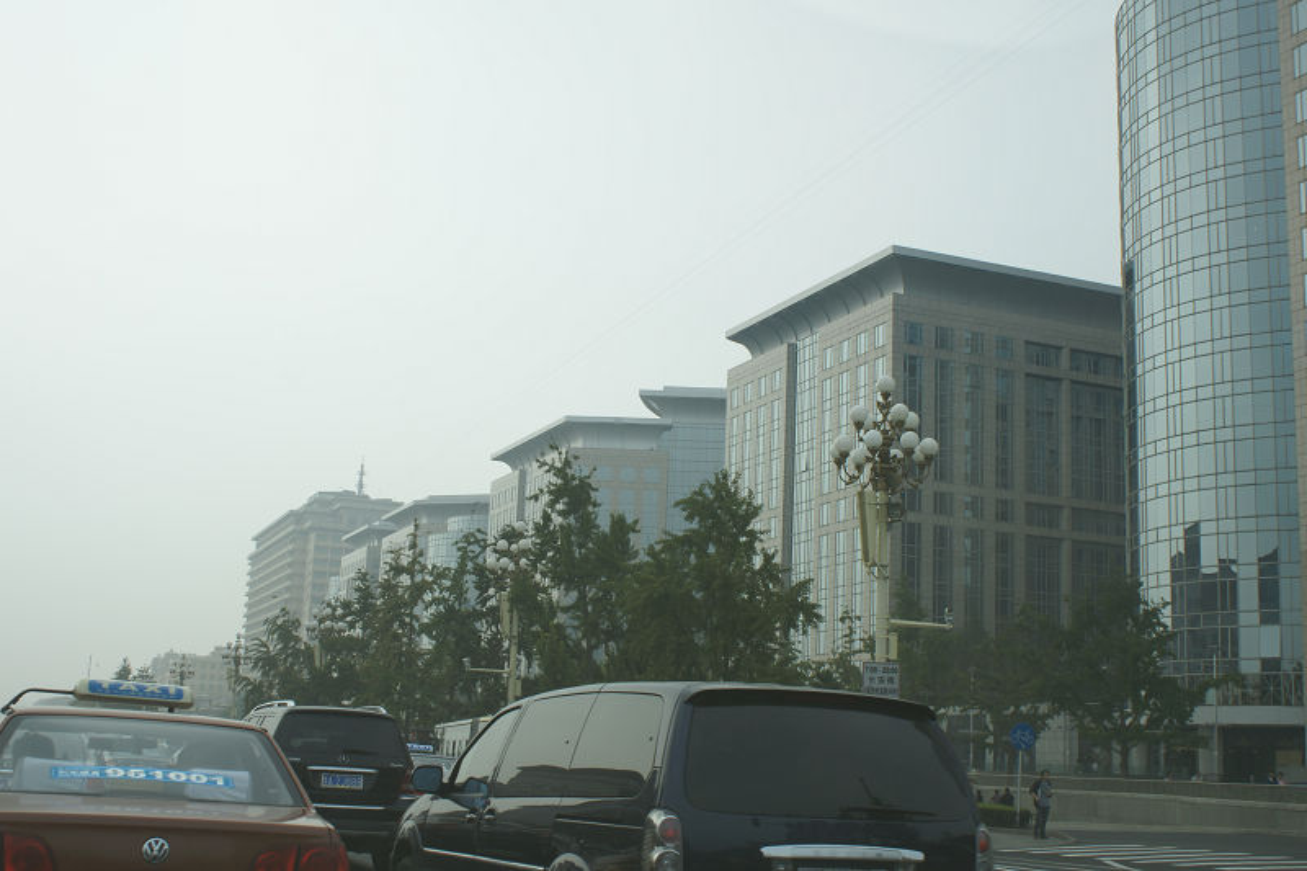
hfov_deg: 46.4
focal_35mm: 42
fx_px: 1524
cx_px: 654
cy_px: 436
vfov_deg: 31.9
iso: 100
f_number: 7.1
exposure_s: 1/200
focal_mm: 28
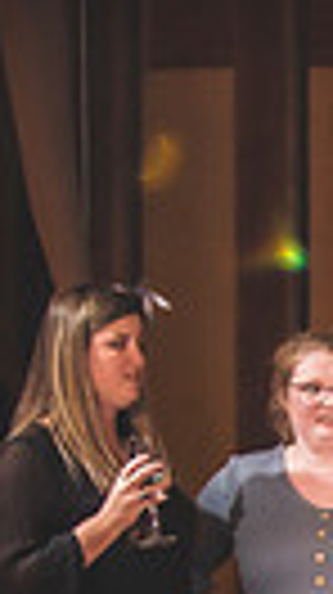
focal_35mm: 397
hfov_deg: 3.0
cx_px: 1292
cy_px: 866
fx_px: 6248
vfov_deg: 5.4
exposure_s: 1/200
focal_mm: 86
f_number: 2.8
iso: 1250
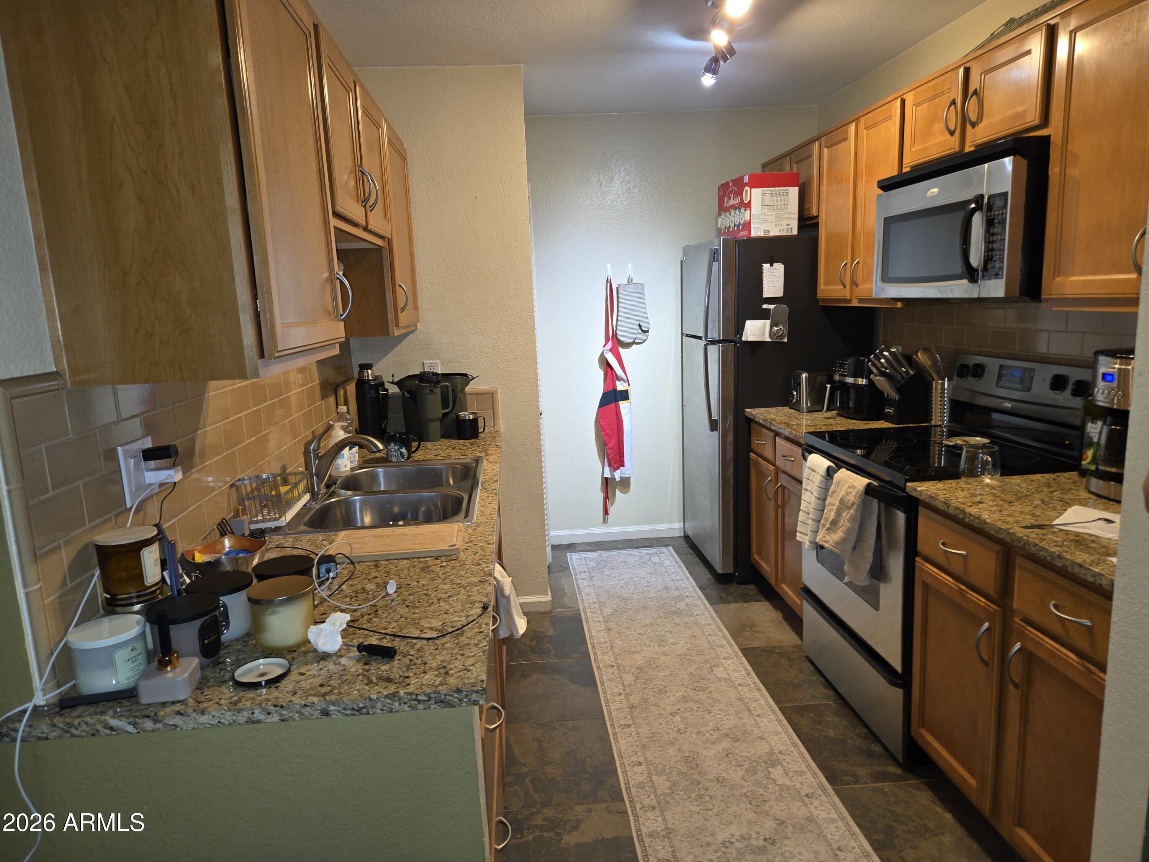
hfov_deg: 73.9
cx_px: 574
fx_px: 763
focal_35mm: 23
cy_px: 431
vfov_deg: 58.9
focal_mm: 5.4
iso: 100
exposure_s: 1/24
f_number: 1.8
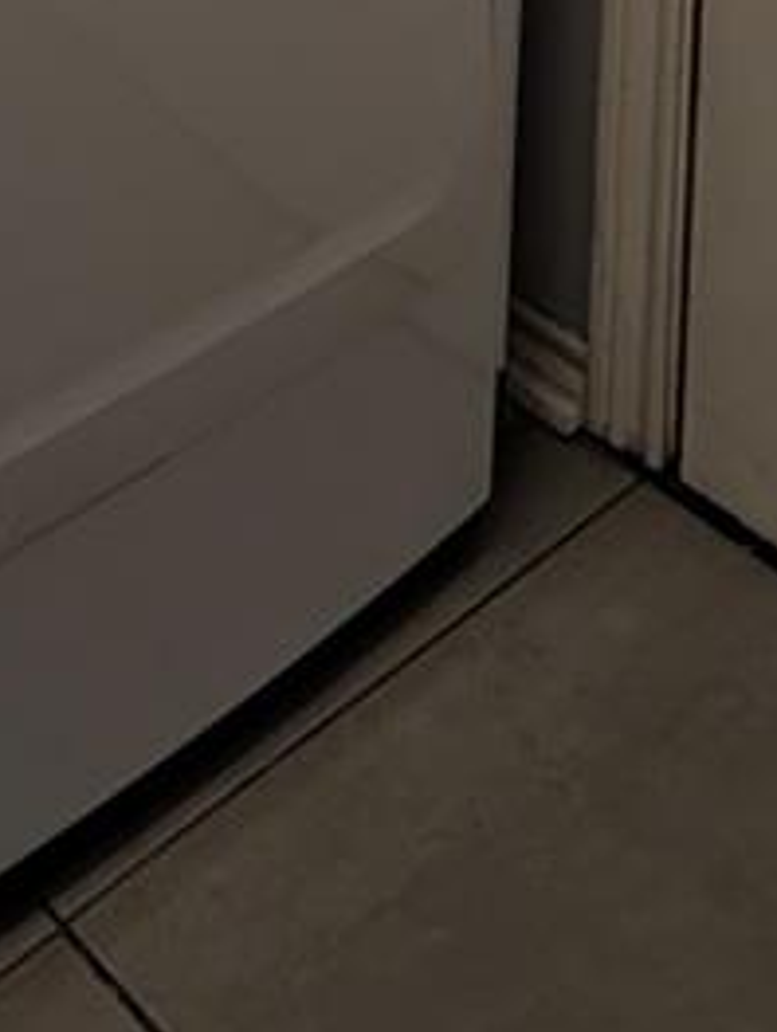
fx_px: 2090
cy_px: -1087
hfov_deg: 19.8
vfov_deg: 17.9
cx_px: -155
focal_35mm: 70
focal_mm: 2.02
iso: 49
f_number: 1.7
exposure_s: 1/30
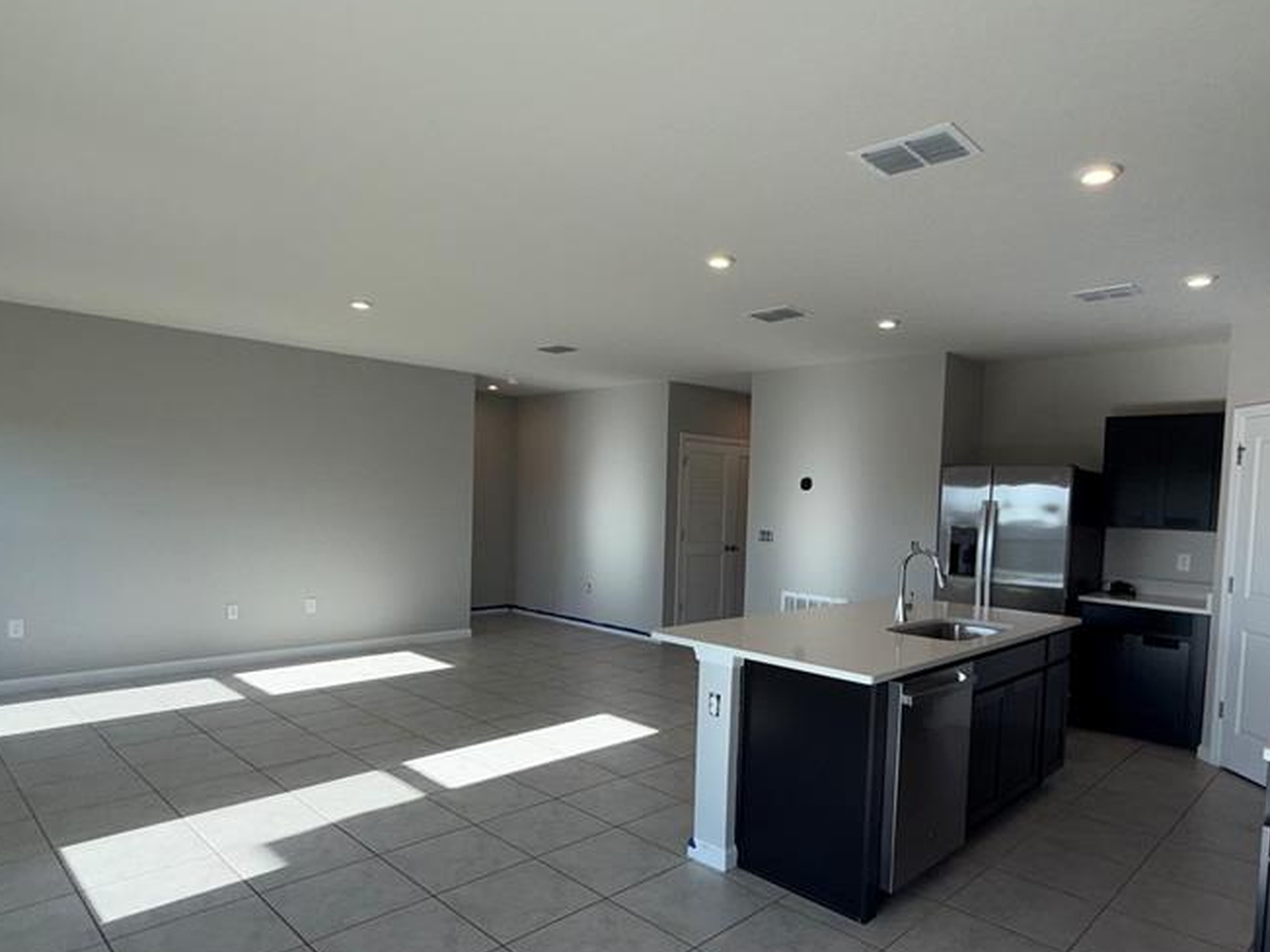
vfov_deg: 60.8
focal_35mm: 22
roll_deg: -1.6
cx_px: 705
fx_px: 807
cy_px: 541
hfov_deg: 76.1
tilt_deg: -3.1
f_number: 2.2
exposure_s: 1/248
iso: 16
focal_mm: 2.22
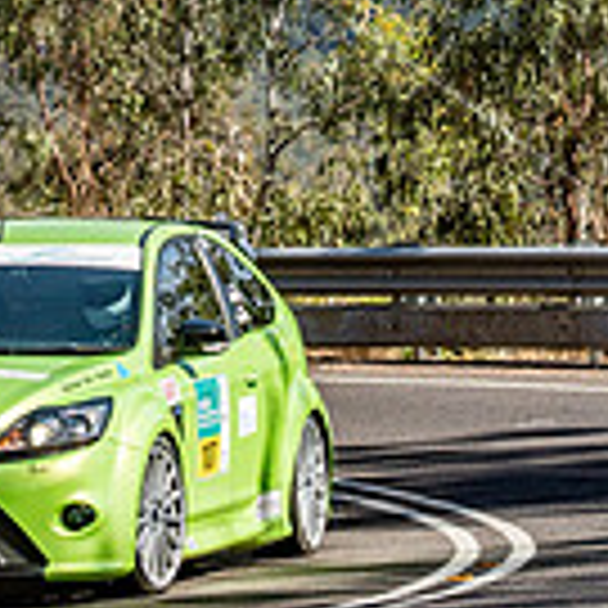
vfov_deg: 4.8
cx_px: 68
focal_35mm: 362
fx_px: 7194
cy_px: -180
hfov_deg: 4.8
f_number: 5
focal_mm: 85
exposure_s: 1/2500
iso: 250
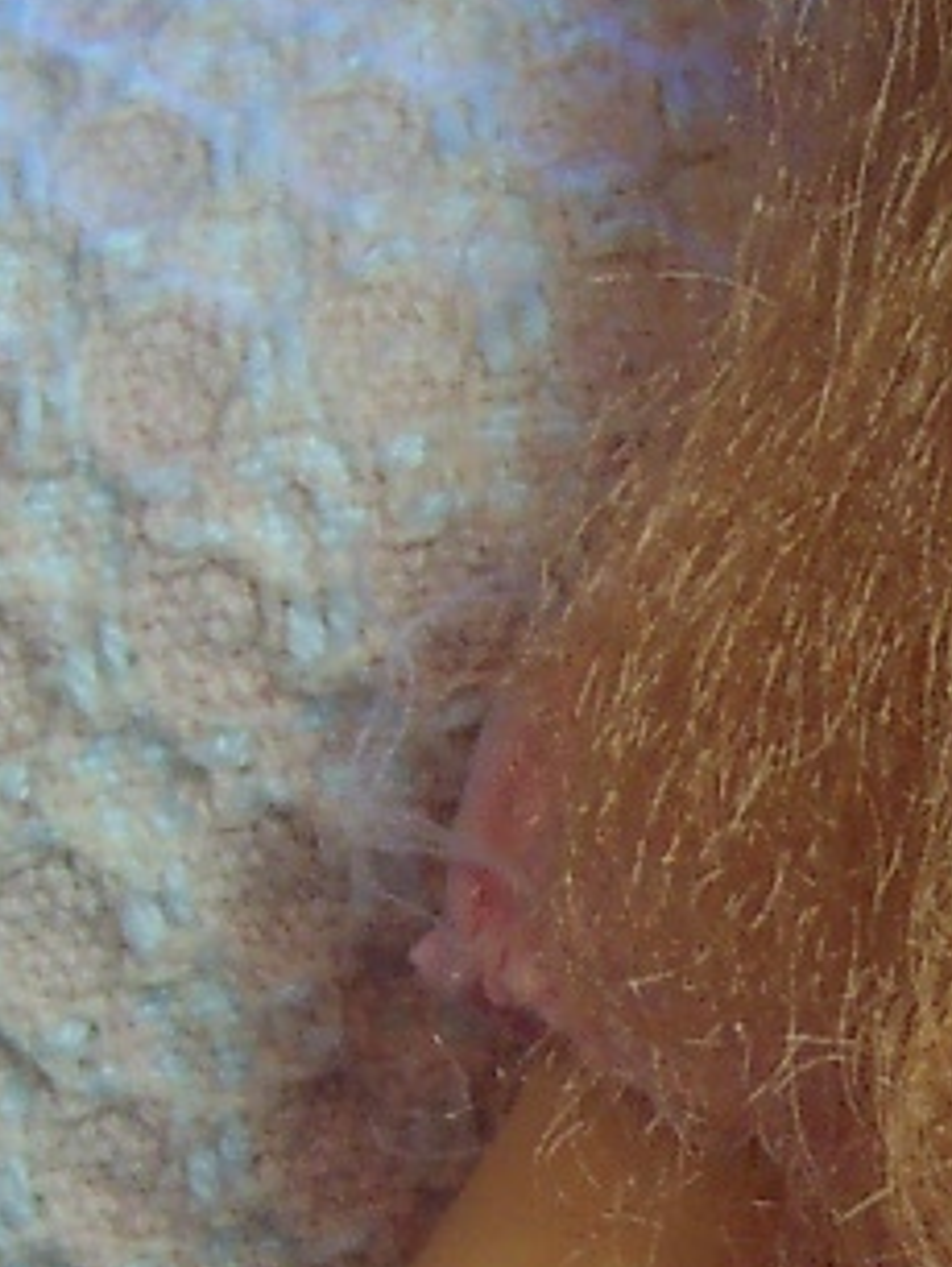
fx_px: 5310
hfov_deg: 10.1
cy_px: 1163
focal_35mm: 145
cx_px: 1130
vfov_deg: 13.5
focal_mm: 5.6
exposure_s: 1/45
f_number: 2.8
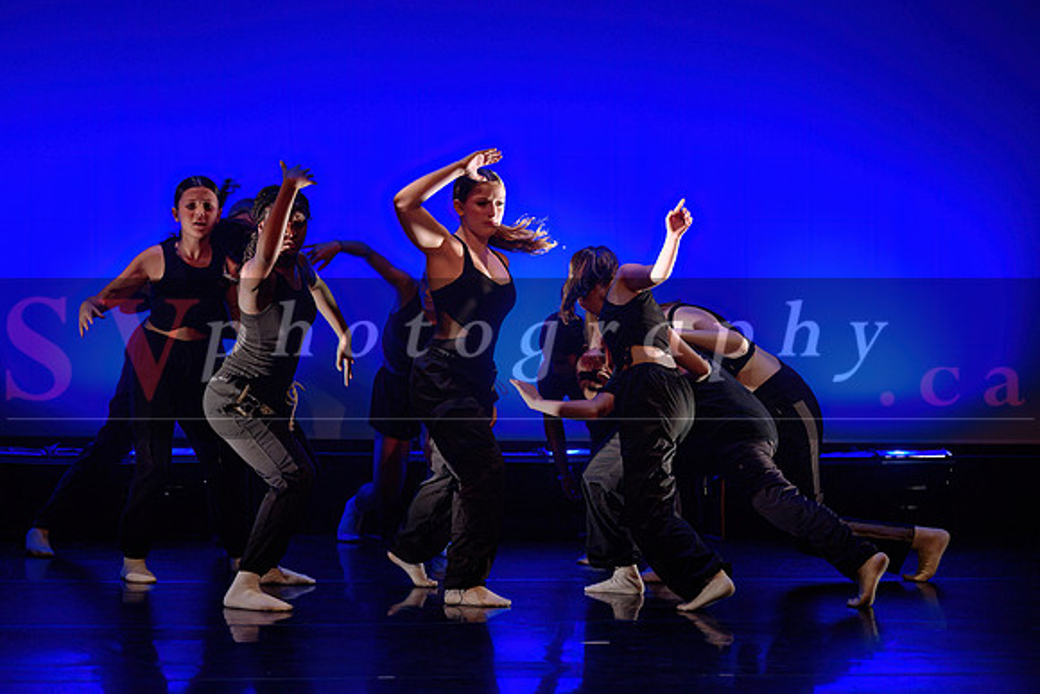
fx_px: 4888
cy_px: 303
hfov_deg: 12.1
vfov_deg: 8.1
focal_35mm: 169
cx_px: 520
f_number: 2.8
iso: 1600
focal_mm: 150
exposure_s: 1/200
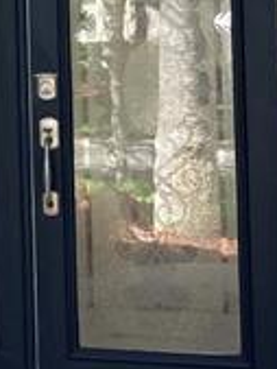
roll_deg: +1.1
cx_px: -153
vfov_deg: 15.2
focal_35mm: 127
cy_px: -7
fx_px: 1353
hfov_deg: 11.2
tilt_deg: +2.1
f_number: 1.8
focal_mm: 3.99
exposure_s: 1/121
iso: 40
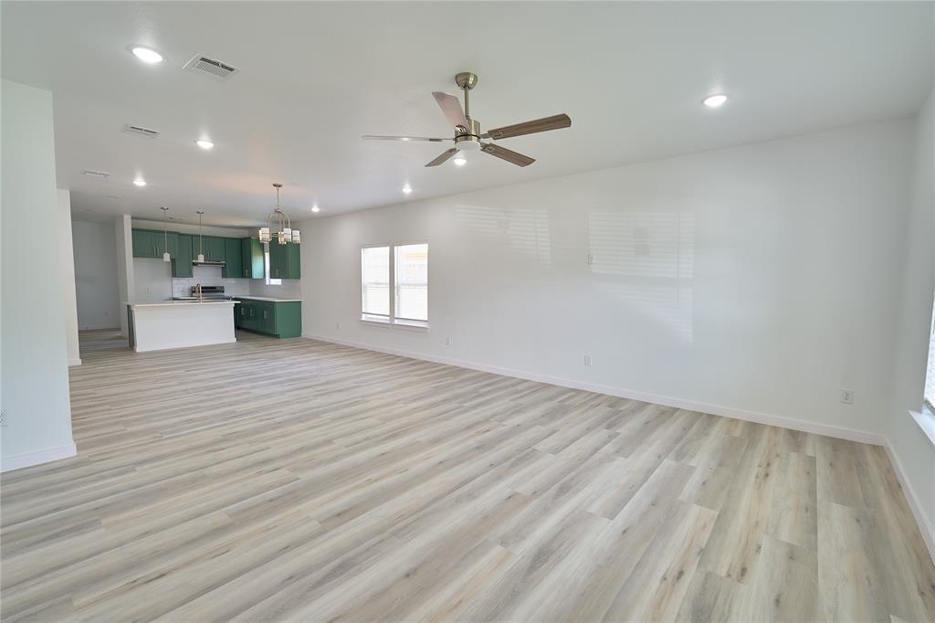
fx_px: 415
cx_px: 468
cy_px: 312
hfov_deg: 96.8
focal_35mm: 16
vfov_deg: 73.7
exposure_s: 1/2
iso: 100
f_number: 9
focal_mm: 16
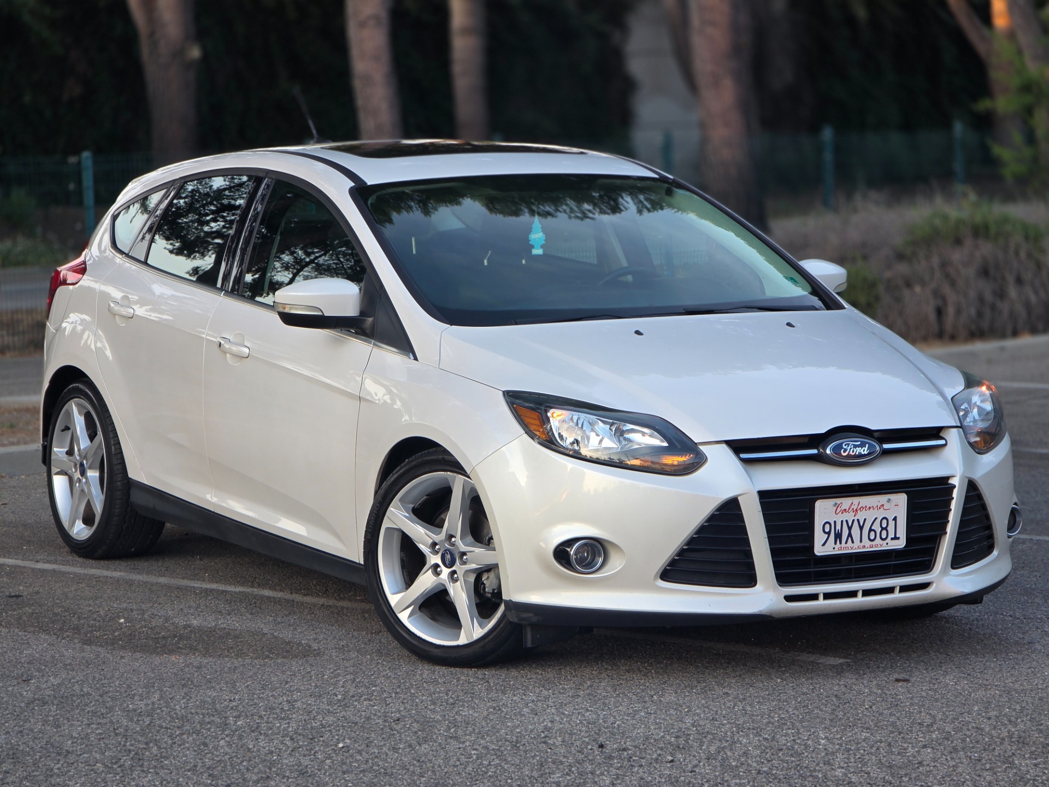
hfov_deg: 17.1
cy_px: 394
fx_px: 3485
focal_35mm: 115
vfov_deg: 12.9
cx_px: 524
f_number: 3.4
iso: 64
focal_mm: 18.6
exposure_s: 1/120
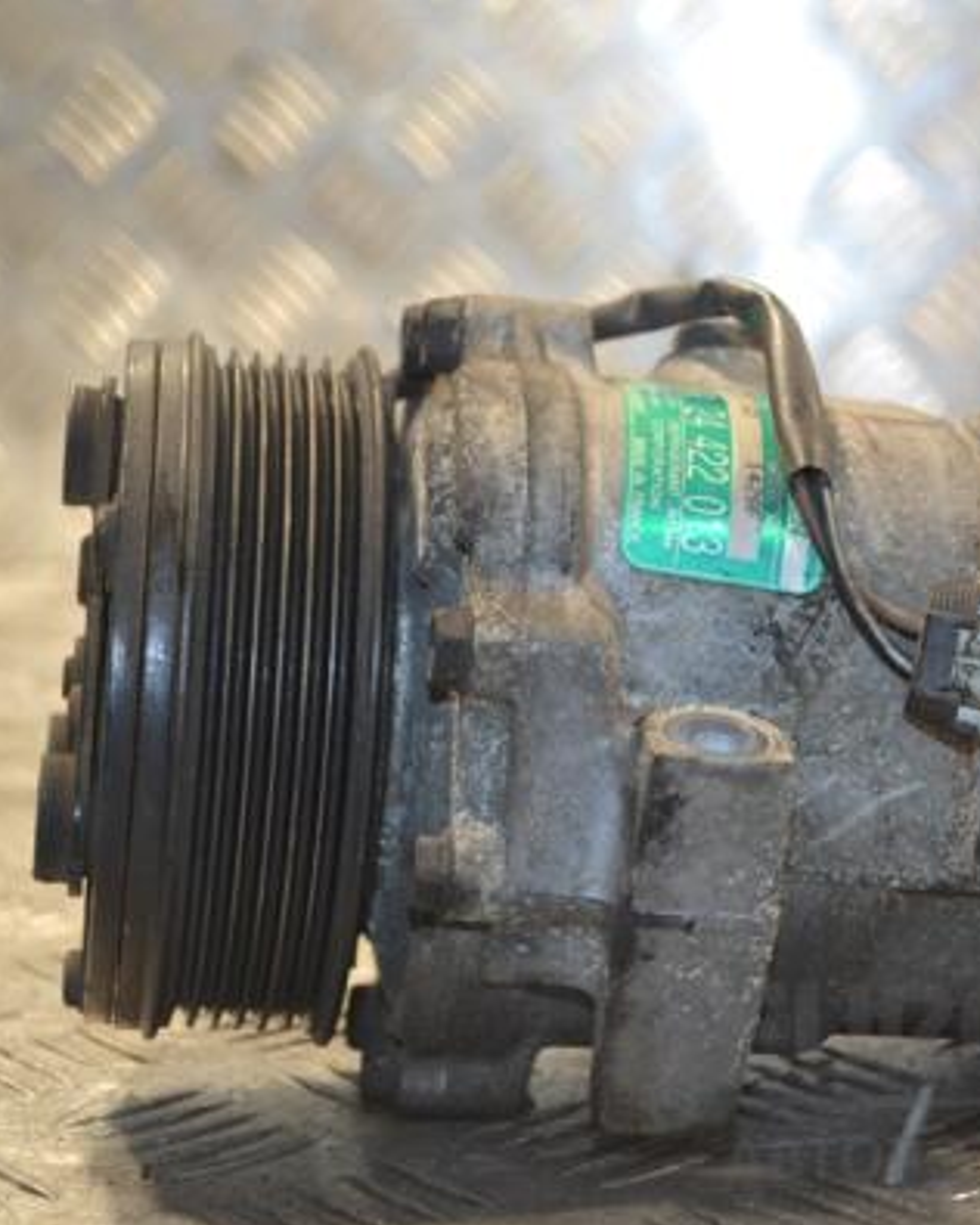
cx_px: 667
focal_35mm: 77
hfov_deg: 19.8
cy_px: 617
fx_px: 2792
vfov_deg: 24.7
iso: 500
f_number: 5
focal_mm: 36
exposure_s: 1/60
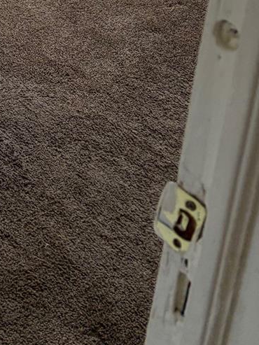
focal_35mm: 81
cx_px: -133
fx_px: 808
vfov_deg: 21.0
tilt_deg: -18.2
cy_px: -147
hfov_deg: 16.5
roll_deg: -2.7
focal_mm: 5.96
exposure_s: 1/132
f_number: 1.6
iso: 125
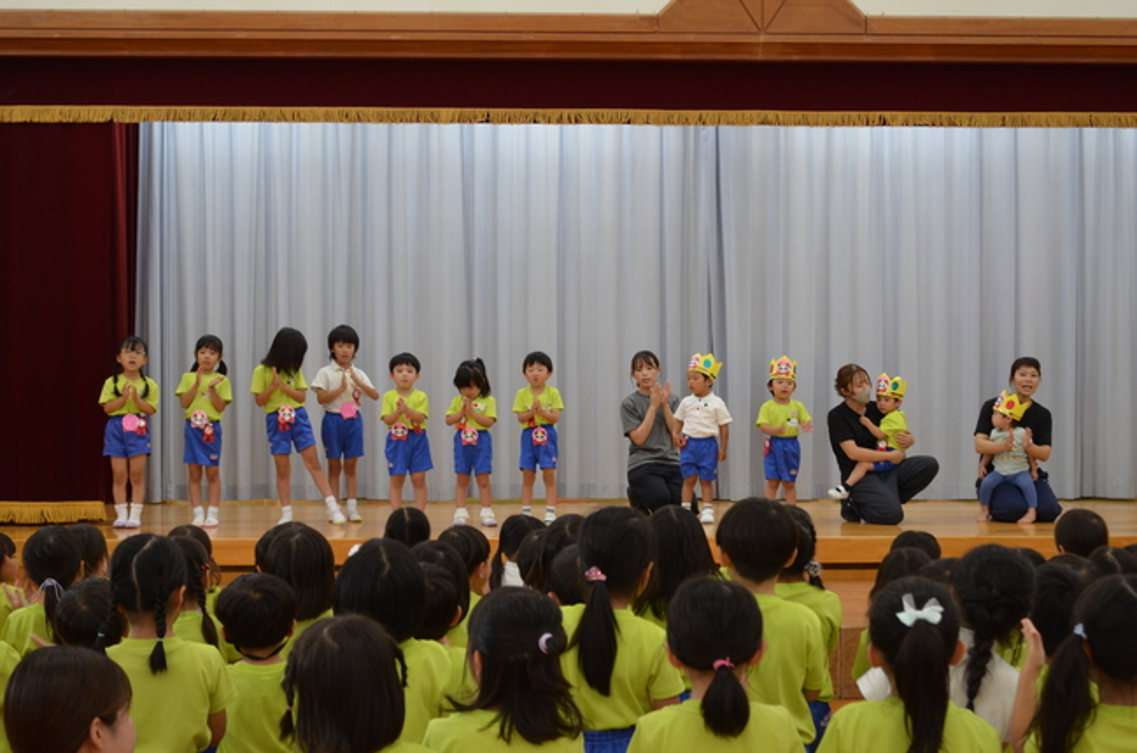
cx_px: 568
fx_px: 1891
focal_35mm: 60
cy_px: 376
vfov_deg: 22.5
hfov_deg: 33.5
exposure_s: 1/60
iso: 800
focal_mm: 40
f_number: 5.3
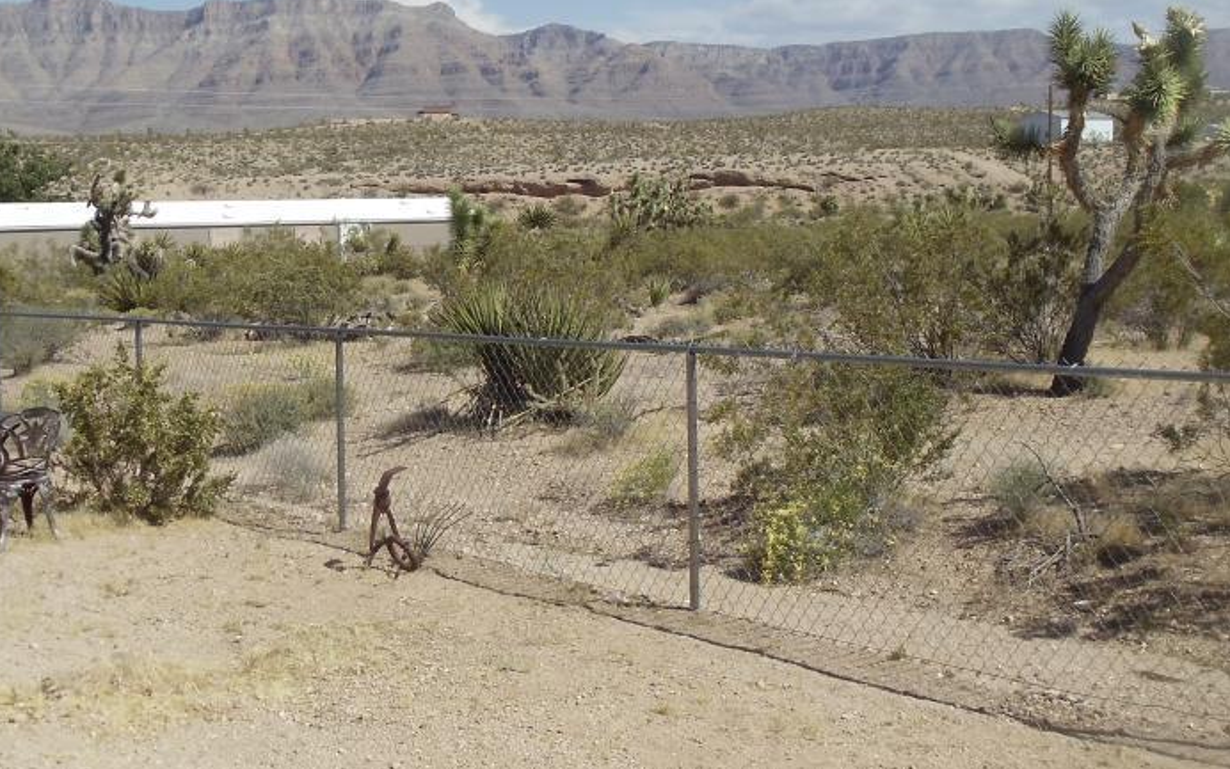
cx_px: 611
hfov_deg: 29.8
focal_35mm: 69
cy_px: 327
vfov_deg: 18.9
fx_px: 2314
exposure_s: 1/320
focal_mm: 6
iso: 80
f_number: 7.1
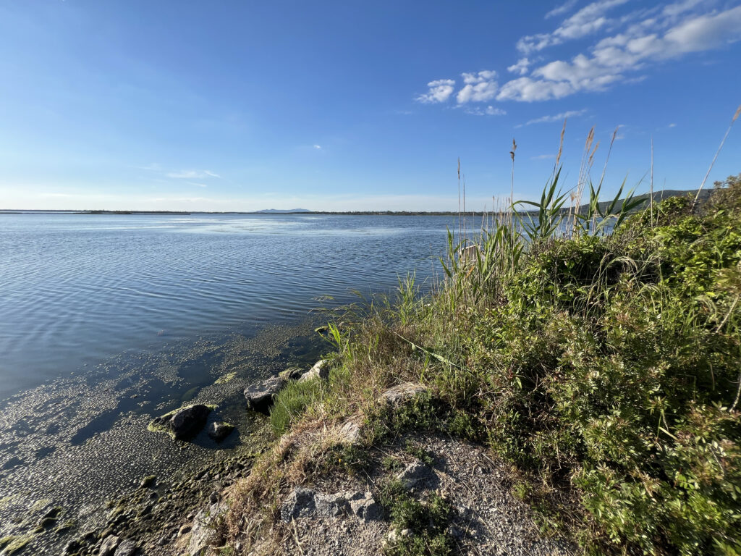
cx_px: 370
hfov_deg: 106.2
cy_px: 278
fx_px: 278
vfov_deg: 89.9
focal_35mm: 13
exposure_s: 1/1410
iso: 32
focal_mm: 1.57
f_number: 1.8
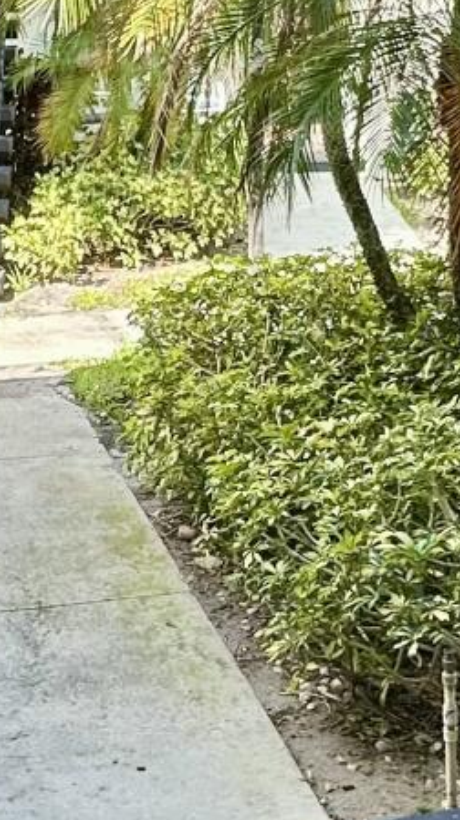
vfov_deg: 31.0
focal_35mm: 68
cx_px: 235
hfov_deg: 17.7
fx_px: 1477
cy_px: 384
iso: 40
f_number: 2.2
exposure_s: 1/224
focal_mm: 2.22
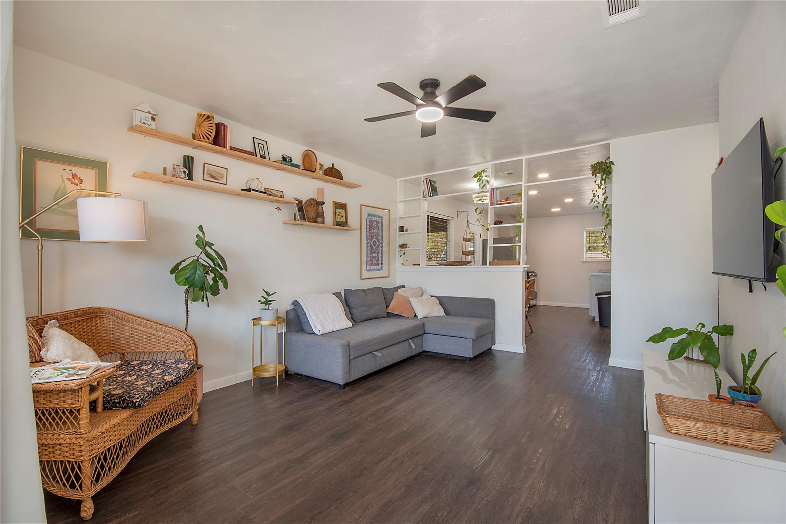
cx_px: 393
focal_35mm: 15
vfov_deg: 77.3
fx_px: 327
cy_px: 262
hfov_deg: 100.4
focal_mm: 10
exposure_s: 1/8
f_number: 8
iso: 100
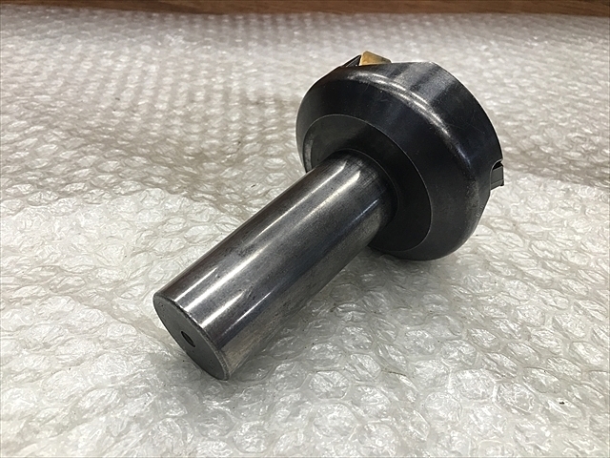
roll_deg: -4.0
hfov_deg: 61.7
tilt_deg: -35.8
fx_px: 511
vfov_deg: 48.2
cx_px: 305
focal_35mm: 29
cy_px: 229
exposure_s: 1/15
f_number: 2.2
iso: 25
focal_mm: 4.15
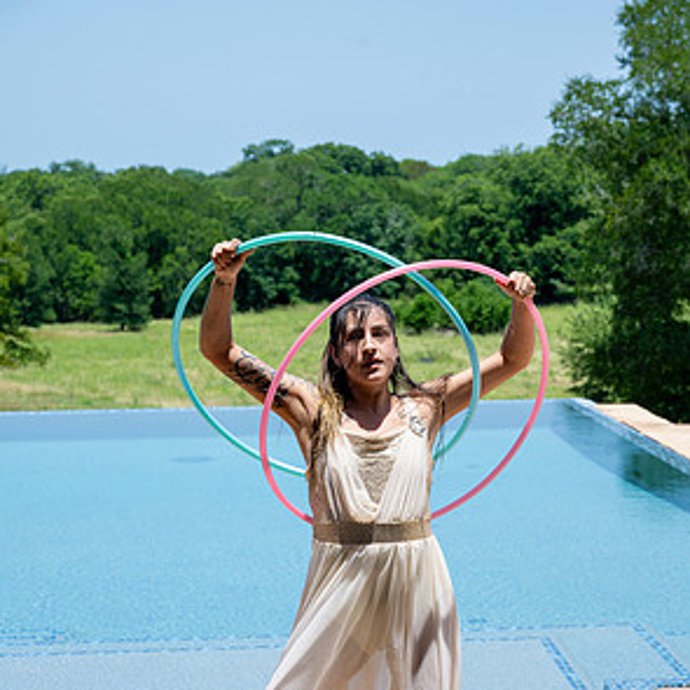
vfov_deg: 18.8
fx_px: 2075
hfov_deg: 18.9
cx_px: 344
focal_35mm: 92
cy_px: 465
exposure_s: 1/320
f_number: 7.1
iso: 125
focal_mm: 71
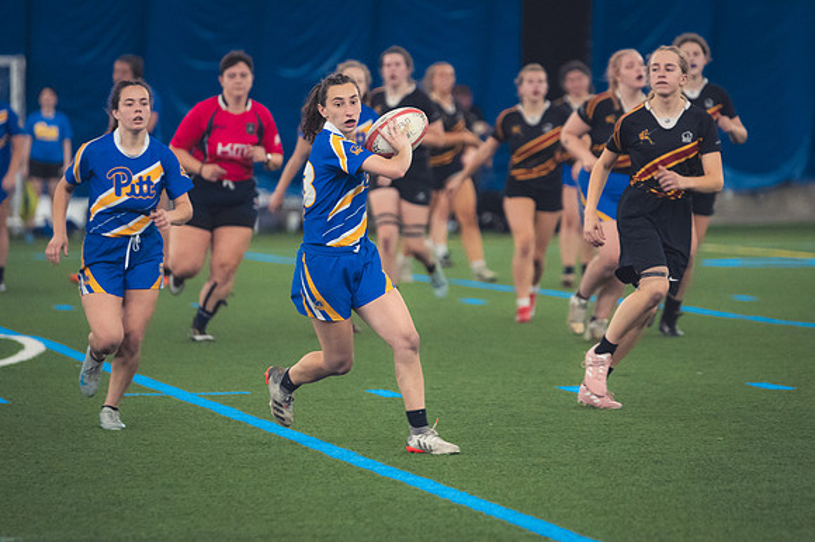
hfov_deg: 7.4
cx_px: 408
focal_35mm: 277
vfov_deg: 5.0
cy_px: 271
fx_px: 6267
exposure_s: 1/320
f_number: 2.8
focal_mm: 185
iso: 4000
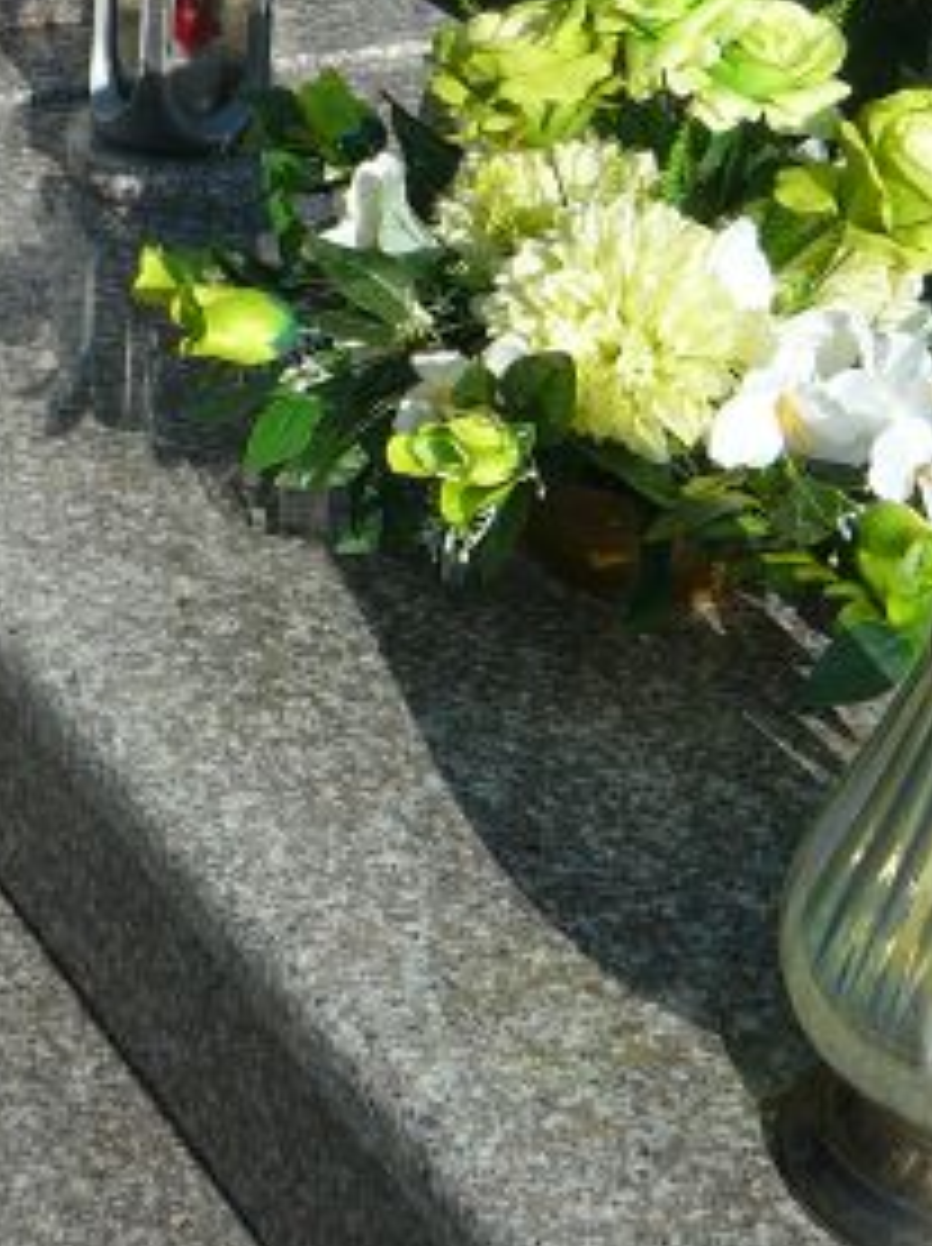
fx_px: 2915
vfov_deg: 23.8
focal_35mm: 81
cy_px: 274
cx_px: 383
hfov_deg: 18.2
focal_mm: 5.2
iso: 80
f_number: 5
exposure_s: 1/500
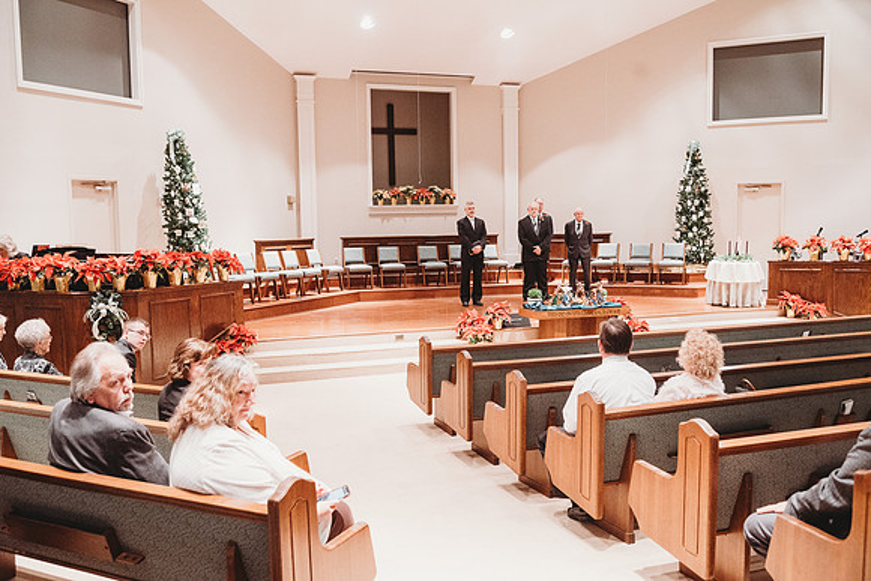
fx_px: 750
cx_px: 436
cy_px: 290
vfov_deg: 42.3
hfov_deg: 60.3
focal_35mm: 31
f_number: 4
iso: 5000
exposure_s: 1/125
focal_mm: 31
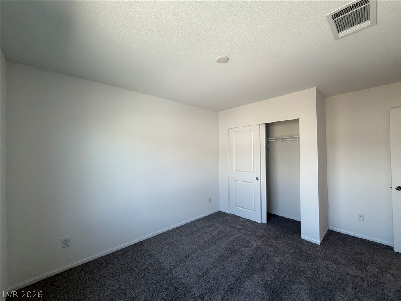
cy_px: 150
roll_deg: +0.2
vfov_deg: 85.7
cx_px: 200
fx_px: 162
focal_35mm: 14
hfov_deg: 102.1
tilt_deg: +0.9
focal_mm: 2.22
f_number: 2.2
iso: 100
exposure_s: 1/121
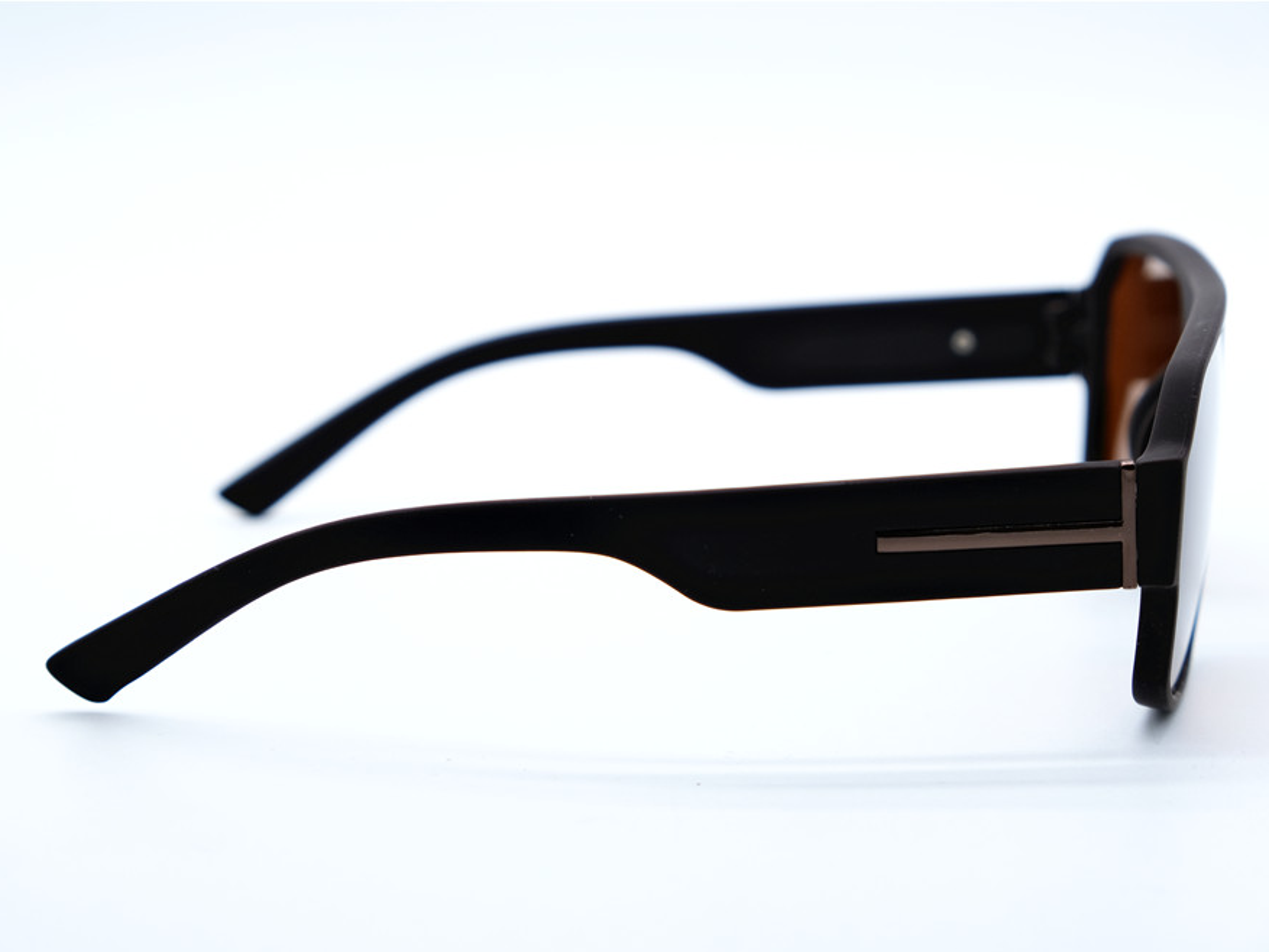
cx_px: 627
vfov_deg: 16.2
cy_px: 480
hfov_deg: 21.5
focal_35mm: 91
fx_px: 3336
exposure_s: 1/240
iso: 320
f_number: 5.6
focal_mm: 55
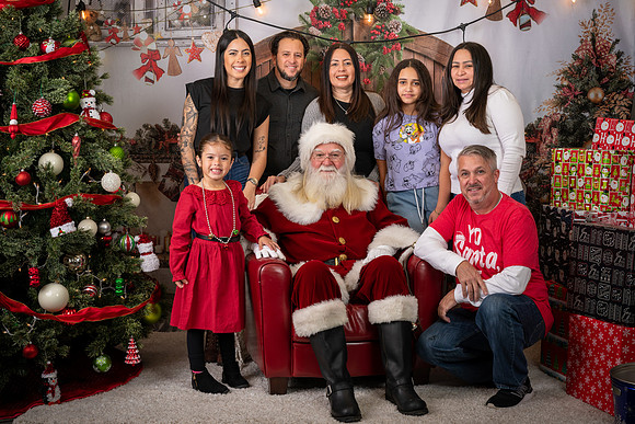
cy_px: 192
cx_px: 360
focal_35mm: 57
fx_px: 999
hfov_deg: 35.2
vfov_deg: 23.9
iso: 100
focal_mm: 50
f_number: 9
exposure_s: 1/100
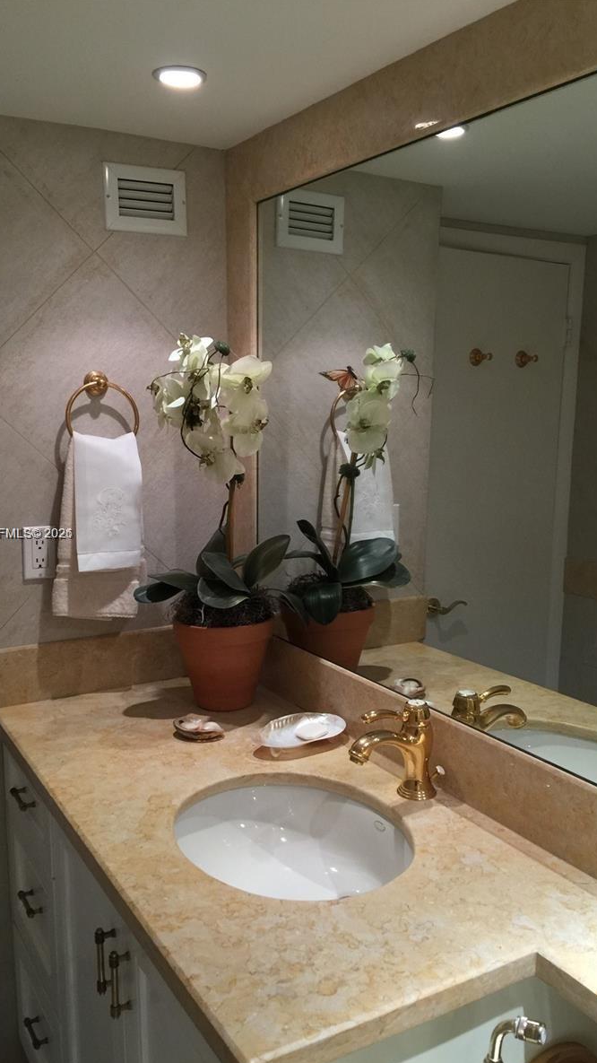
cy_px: 535
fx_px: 901
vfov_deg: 61.0
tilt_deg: -7.6
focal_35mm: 32
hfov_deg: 36.6
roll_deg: +0.2
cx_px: 310
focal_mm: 4.15
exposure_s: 1/15
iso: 64
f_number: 2.2
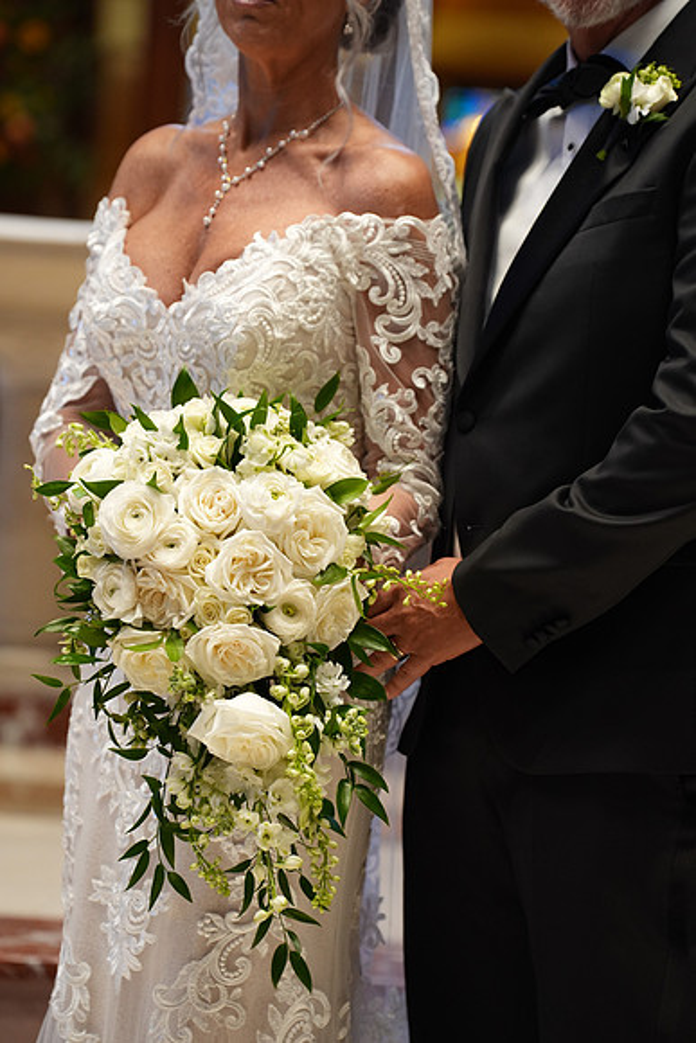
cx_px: 348
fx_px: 4347
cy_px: 522
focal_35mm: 150
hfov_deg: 9.2
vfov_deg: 13.7
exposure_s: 1/100
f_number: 4
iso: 2500
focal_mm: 150
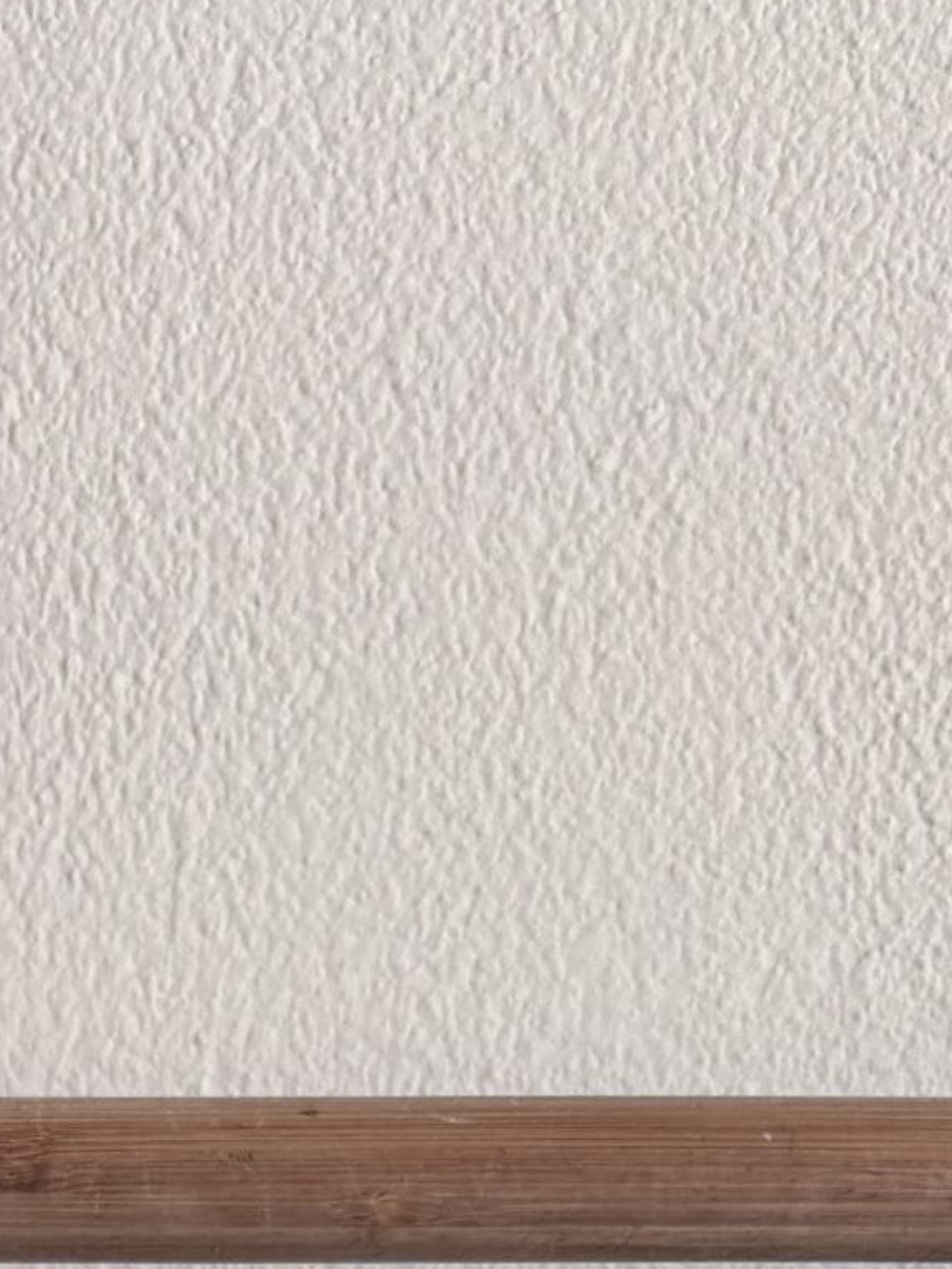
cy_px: 2046
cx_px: -78
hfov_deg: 17.8
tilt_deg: -3.8
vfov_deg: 20.1
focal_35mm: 80
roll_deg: +0.1
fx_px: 2934
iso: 100
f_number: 1.78
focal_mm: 6.76
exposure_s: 1/100
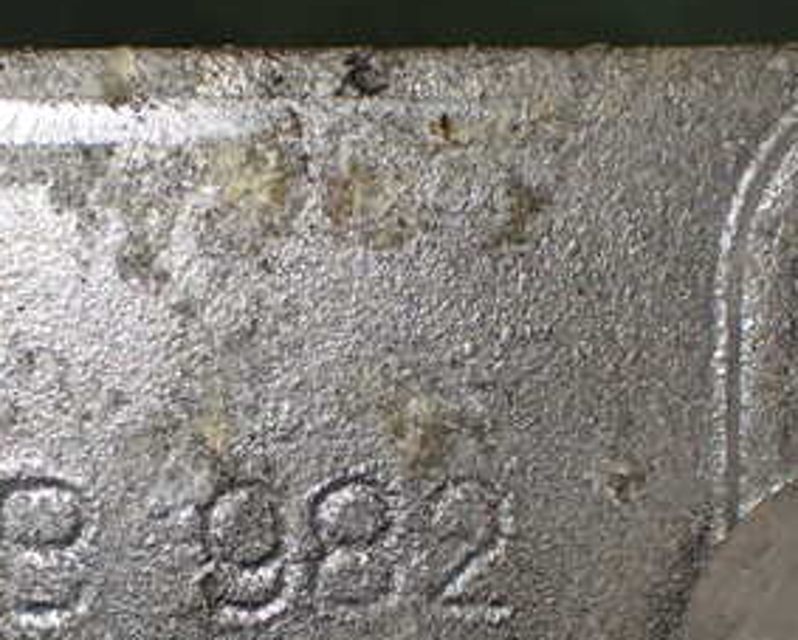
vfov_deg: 16.8
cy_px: 527
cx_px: 274
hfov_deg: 20.9
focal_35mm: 91
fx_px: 2151
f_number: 2.9
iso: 320
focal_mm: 7.84
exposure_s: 1/160
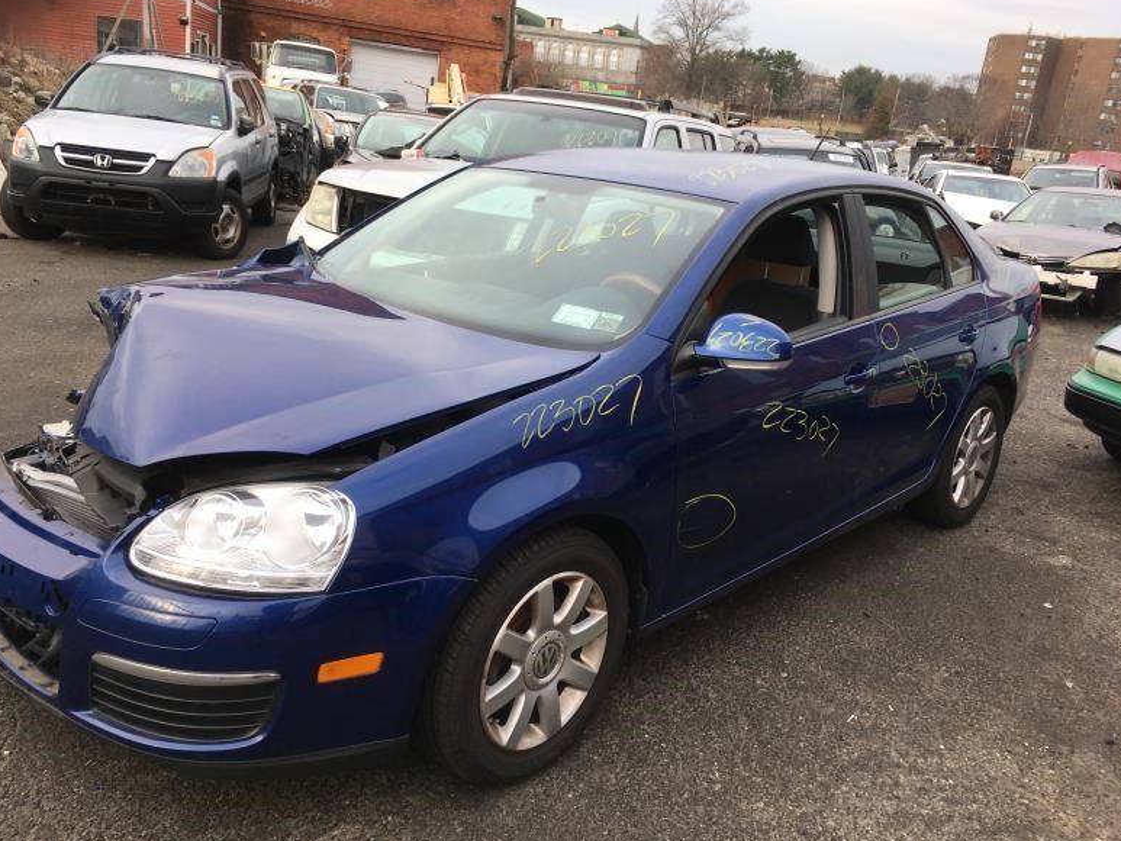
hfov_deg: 60.0
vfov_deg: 46.8
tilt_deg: -15.1
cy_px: 413
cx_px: 551
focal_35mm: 30
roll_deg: -7.4
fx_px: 972
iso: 25
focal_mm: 4.15
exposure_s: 1/227
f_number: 2.2
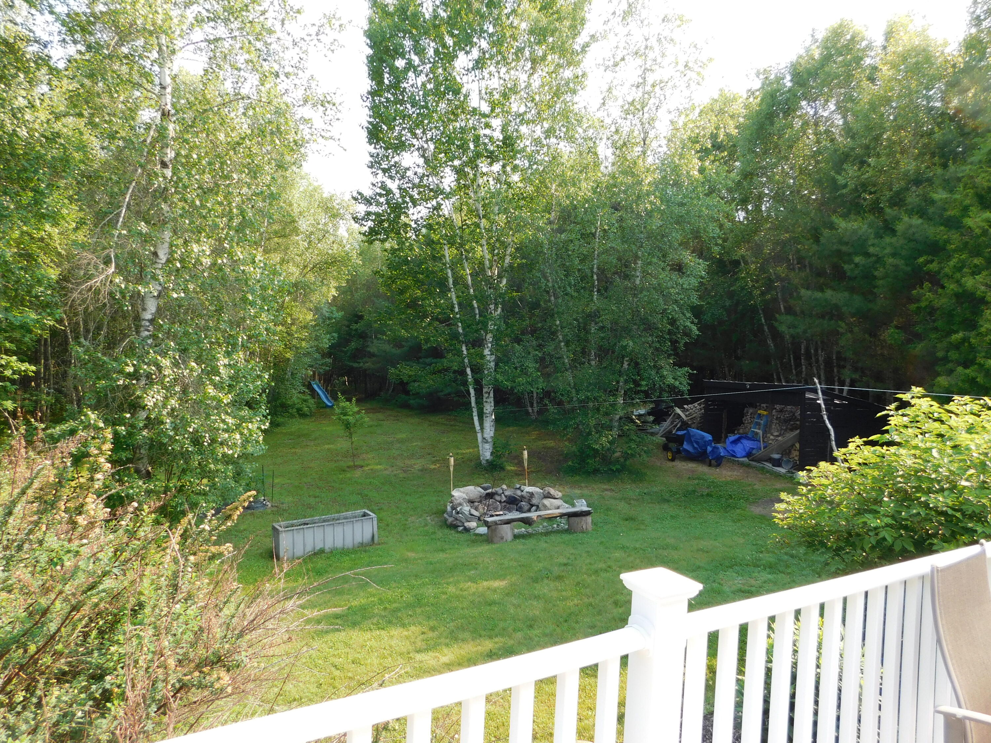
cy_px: 372
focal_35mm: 23
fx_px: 658
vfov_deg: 58.9
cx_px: 496
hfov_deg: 73.9
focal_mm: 4
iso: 125
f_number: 3
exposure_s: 1/320
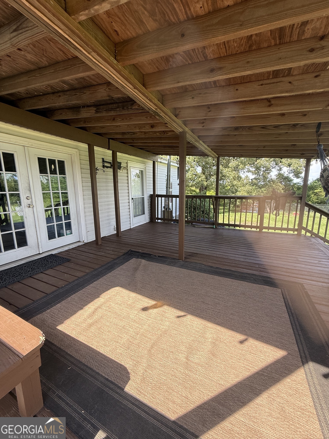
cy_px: 220
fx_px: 177
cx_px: 164
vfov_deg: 102.1
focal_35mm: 14
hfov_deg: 85.7
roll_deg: +0.5
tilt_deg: -9.2
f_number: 2.2
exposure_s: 1/238
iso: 50
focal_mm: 2.22
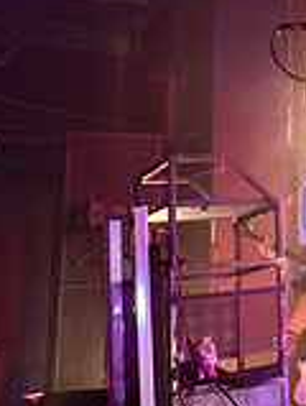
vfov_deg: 22.5
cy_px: 14
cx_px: 602
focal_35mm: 84
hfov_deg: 14.7
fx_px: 986
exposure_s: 1/500
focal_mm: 24
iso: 3200
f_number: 3.2
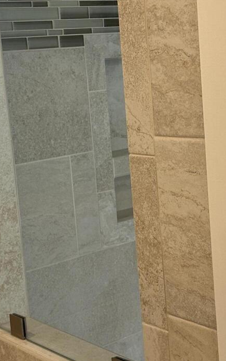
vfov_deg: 28.2
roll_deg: +5.1
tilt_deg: -9.2
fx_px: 719
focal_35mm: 73
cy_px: 189
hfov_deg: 17.9
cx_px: 124
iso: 100
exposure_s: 1/120
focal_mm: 6.86
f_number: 1.78
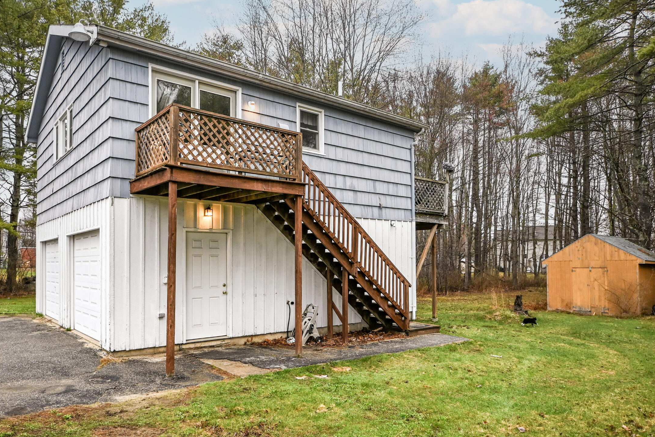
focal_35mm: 25
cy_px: 249
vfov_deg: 51.1
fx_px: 455
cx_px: 292
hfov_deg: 71.3
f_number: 4
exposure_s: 1/250
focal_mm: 12
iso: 320
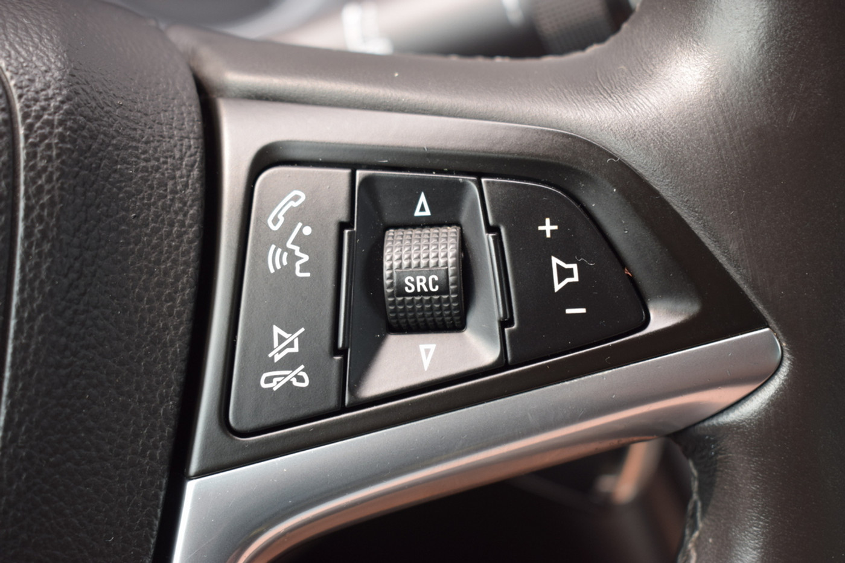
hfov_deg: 33.4
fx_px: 1408
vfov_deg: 22.6
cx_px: 422
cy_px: 282
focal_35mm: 60
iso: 400
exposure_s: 1/80
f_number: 5
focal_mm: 40
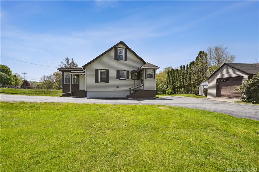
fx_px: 101
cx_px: 130
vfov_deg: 81.1
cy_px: 86
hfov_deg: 104.3
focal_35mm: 14
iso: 100
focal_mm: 14
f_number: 8
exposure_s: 1/400
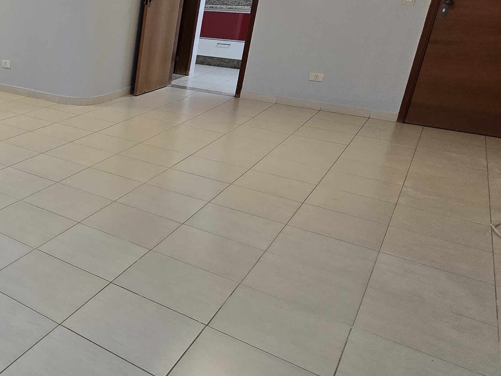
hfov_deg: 43.6
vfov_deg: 44.0
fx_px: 463
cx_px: -53
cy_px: 154
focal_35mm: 32
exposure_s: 1/60
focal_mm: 2.2
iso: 125
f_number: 2.2
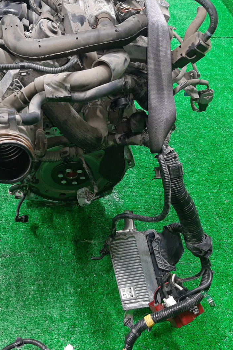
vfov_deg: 51.9
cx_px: 66
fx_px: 359
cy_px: 178
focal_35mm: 37
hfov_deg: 35.4
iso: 240
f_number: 1.7
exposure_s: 1/50
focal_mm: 3.93
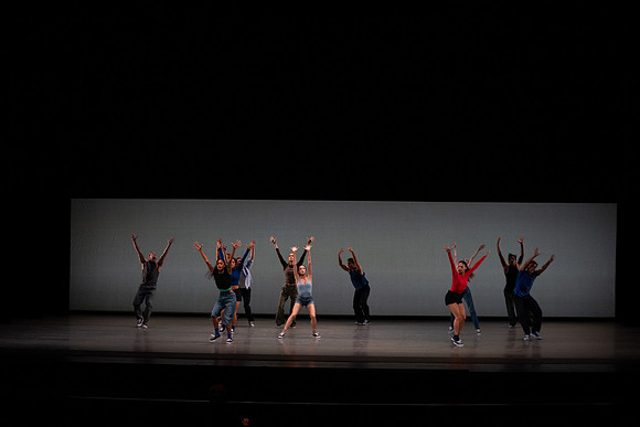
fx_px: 1245
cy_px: 214
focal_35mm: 70
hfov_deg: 28.8
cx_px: 320
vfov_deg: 19.5
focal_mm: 70
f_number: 8
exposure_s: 1/500
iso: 4000
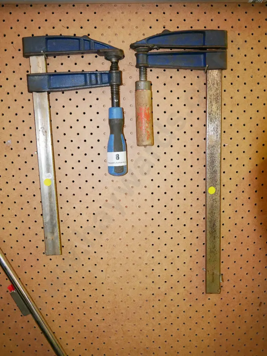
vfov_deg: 53.9
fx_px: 349
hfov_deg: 41.8
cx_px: 134
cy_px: 178
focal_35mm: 34
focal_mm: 17
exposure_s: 1/60
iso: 3200
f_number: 3.8
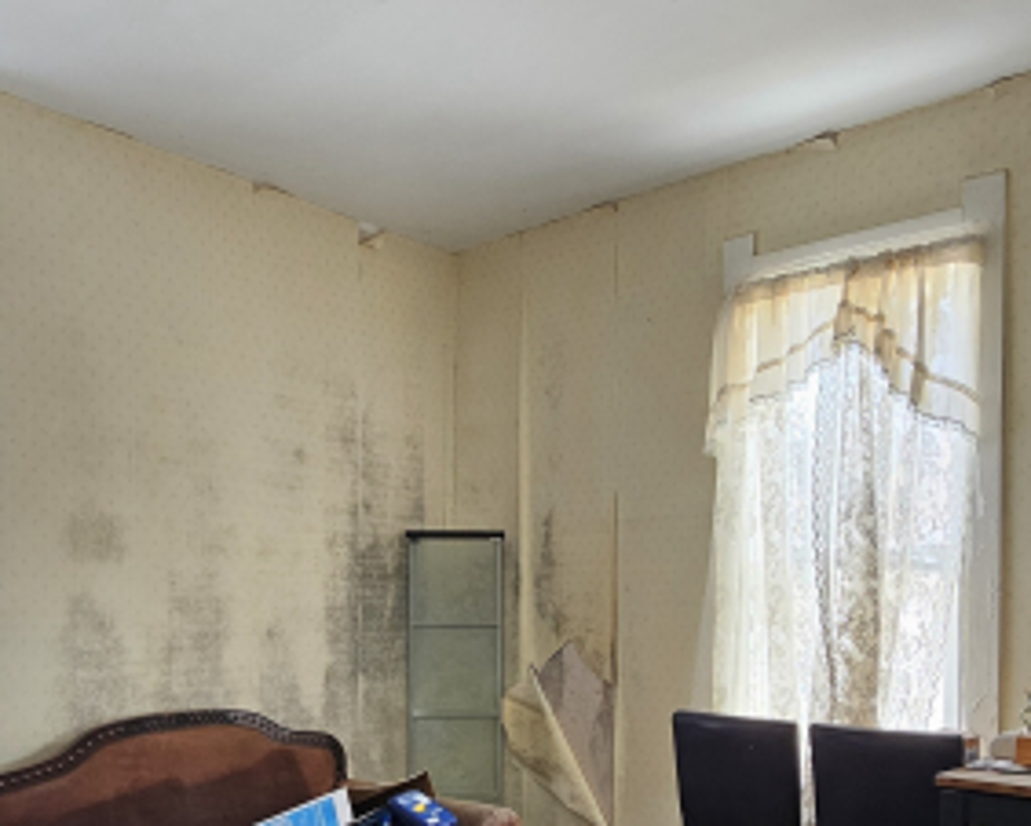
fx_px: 916
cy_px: 618
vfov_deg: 46.8
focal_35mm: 30
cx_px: 525
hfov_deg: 58.7
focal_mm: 2.2
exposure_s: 1/60
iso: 125
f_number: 2.2
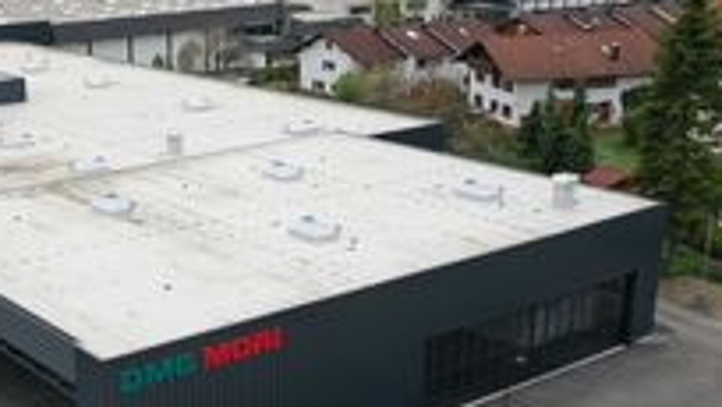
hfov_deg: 34.8
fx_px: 1130
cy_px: 299
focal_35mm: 59
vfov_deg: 20.3
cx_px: 195
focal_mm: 10.26
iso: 100
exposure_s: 1/100
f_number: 4
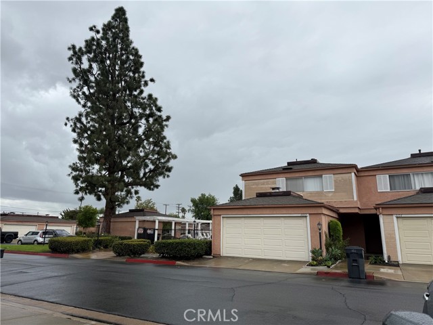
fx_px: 300
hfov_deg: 71.6
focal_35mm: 24
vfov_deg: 56.8
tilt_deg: +13.3
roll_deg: -0.3
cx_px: 216
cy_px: 162
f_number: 1.78
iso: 80
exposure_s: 1/3145
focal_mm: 6.76
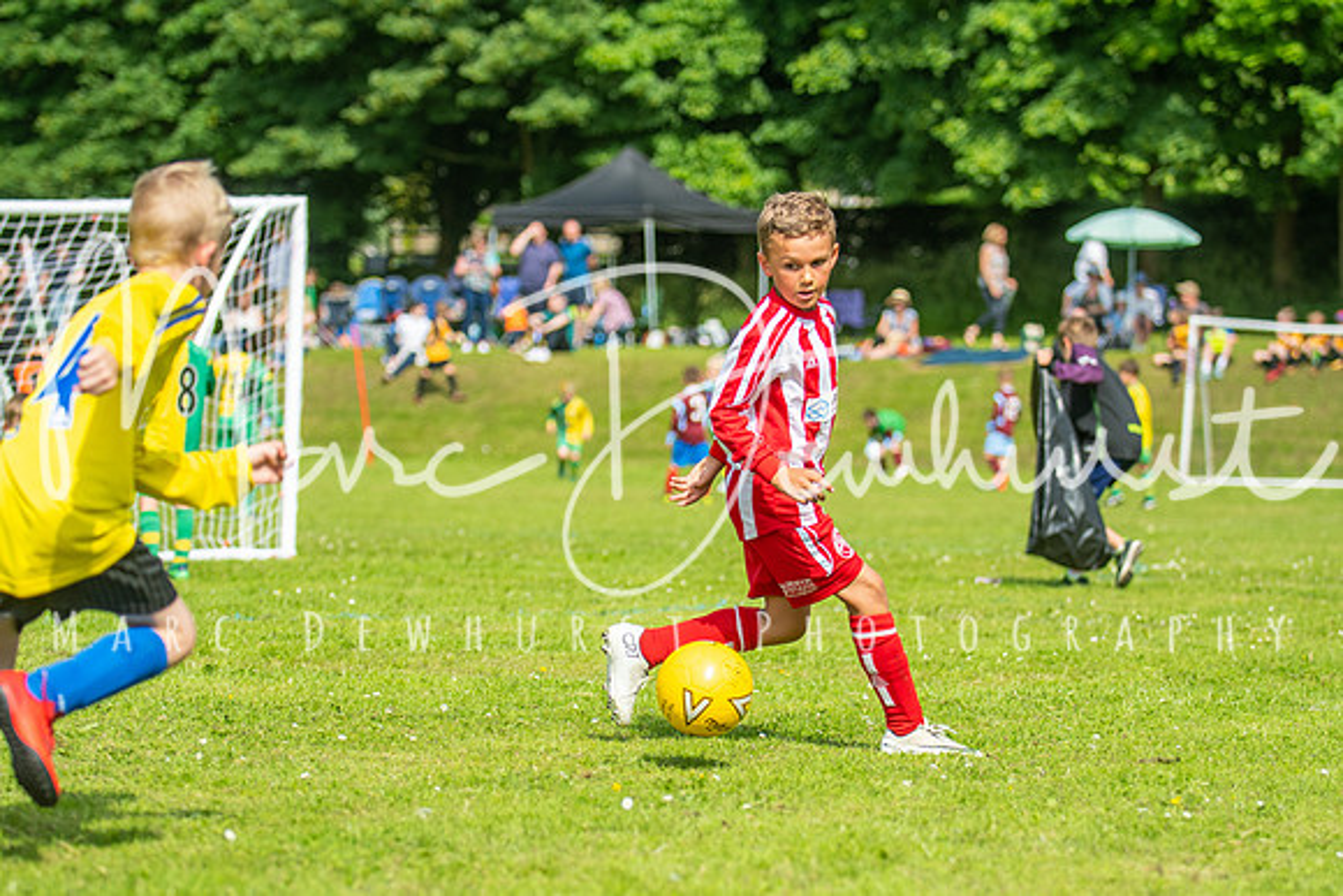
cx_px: 672
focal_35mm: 135
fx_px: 5037
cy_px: 448
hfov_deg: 15.2
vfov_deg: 10.2
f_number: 3.2
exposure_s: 1/2500
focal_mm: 90
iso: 250
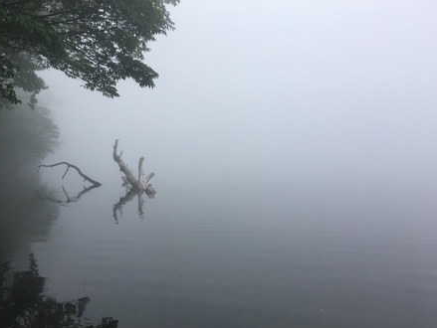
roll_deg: -0.6
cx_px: 192
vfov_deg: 43.0
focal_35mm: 33
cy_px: 169
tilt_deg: -1.5
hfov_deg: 55.2
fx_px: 417
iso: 25
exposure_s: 1/1876
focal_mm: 4.15
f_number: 2.2
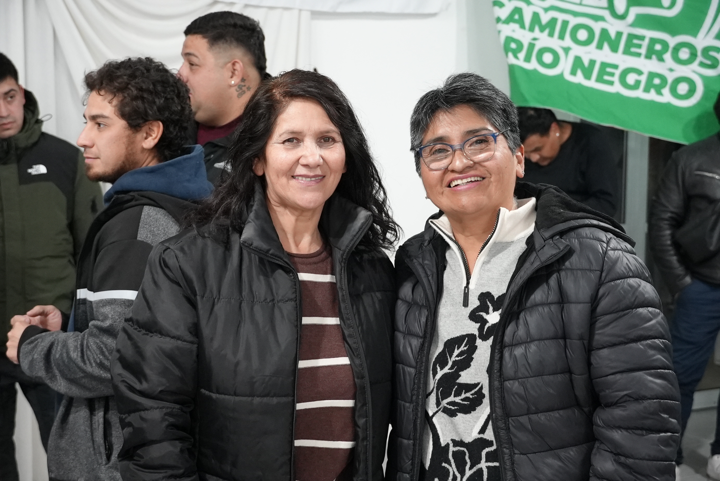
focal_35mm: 61
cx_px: 360
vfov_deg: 22.3
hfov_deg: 32.9
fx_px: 1220
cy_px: 240
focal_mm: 41
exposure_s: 1/160
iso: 5000
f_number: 5
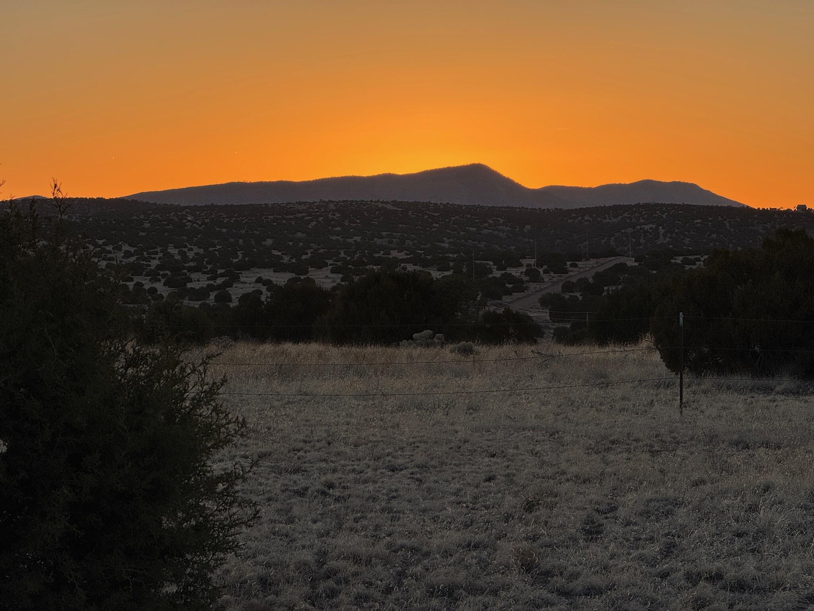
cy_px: 306
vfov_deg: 12.3
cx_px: 407
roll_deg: +0.2
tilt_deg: -1.6
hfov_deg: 16.4
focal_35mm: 120
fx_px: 2822
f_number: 2.8
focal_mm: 15.66
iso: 50
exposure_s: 1/586
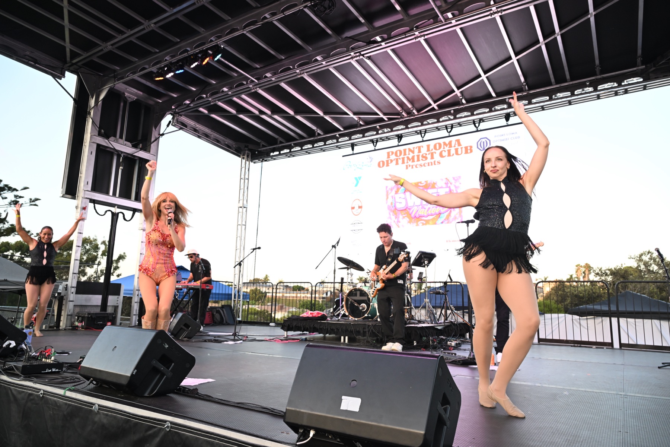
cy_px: 224
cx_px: 335
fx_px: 447
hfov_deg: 73.7
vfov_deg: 53.1
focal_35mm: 24
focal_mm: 24
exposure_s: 1/160
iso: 1000
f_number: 6.3
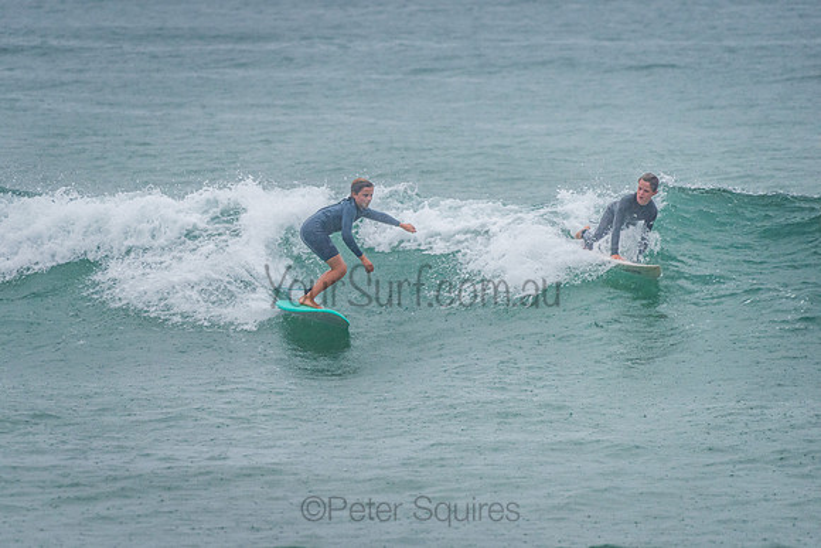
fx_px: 13961
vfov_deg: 2.2
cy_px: 287
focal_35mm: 612
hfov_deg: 3.4
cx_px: 319
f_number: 5.6
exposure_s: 1/320
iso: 720
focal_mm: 500
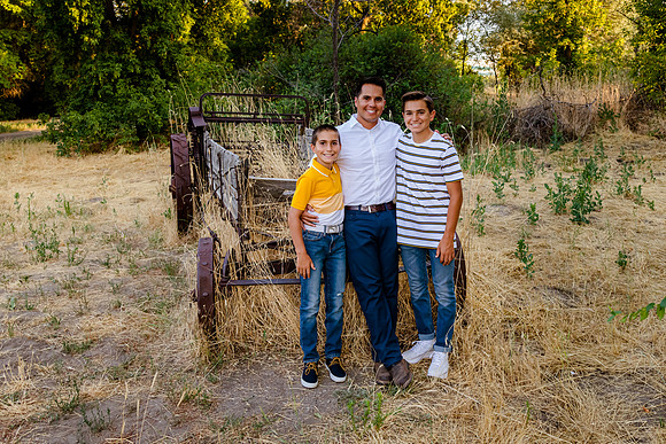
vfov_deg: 42.7
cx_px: 368
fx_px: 566
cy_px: 188
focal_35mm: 31
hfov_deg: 60.8
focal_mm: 24
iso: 1000
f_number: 6.3
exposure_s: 1/160
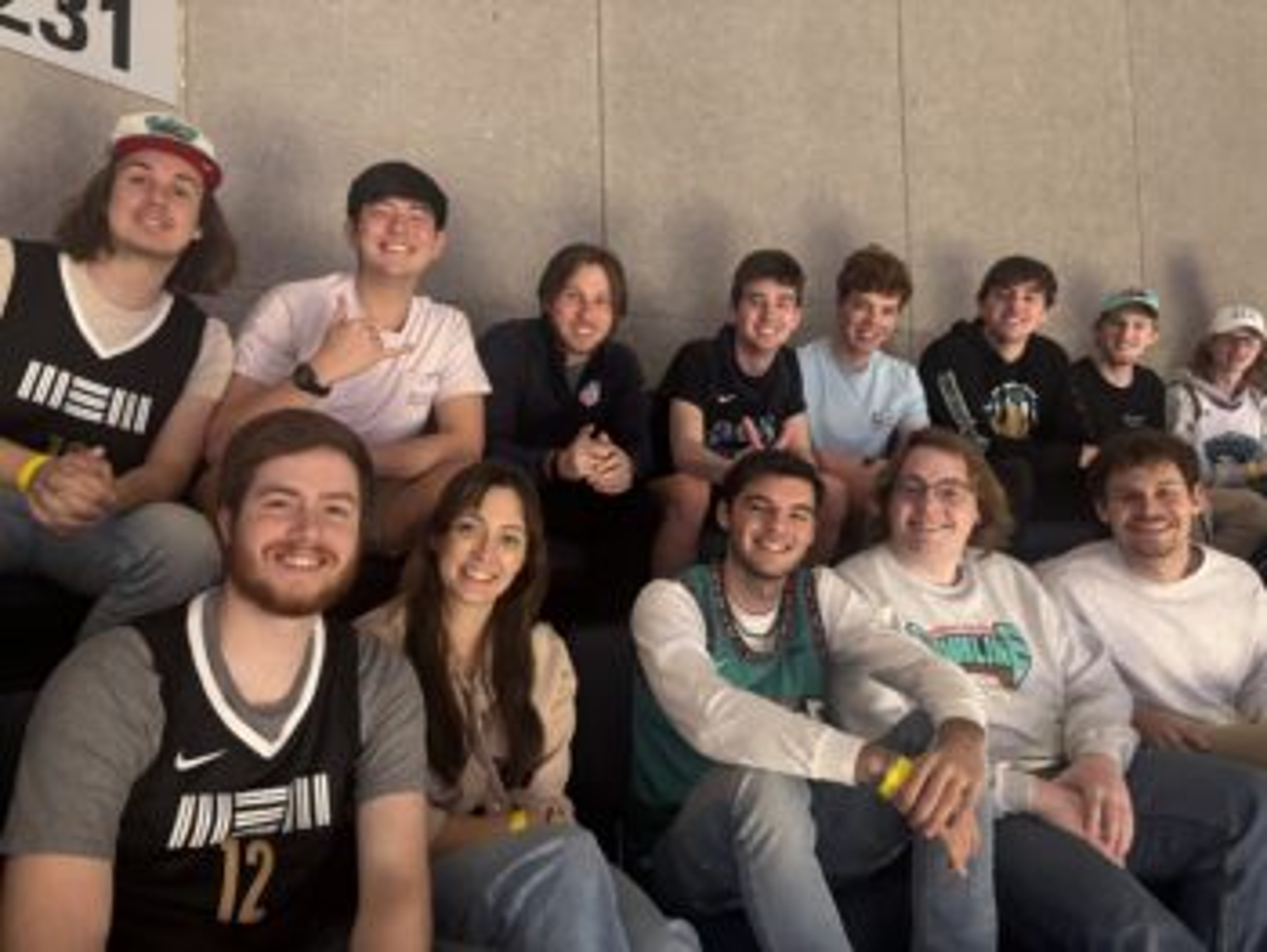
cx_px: 634
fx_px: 952
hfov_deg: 67.3
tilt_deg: +4.2
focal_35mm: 26
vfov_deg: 53.1
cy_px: 476
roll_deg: +1.3
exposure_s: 1/30
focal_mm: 5.96
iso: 800
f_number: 1.6
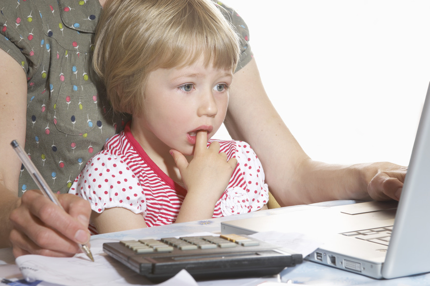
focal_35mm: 105
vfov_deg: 13.0
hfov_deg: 19.5
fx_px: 1253
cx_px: 215
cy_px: 143
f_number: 9
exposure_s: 1/125
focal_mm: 70
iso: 100
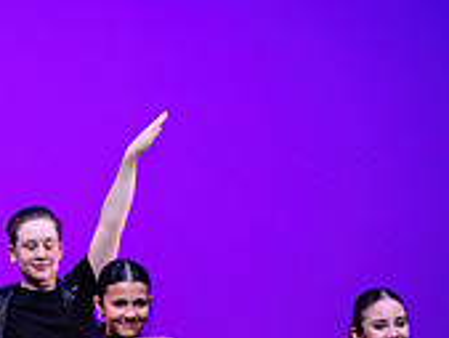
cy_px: 363
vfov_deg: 3.6
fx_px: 5309
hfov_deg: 4.8
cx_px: -241
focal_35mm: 409
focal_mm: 120
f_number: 2.8
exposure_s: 1/640
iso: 1250
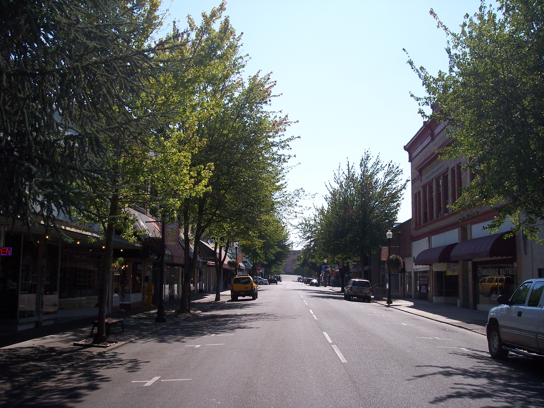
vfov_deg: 36.8
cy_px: 204
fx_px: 613
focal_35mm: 39
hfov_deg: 47.9
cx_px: 272
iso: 100
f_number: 4
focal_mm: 8
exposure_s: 1/750
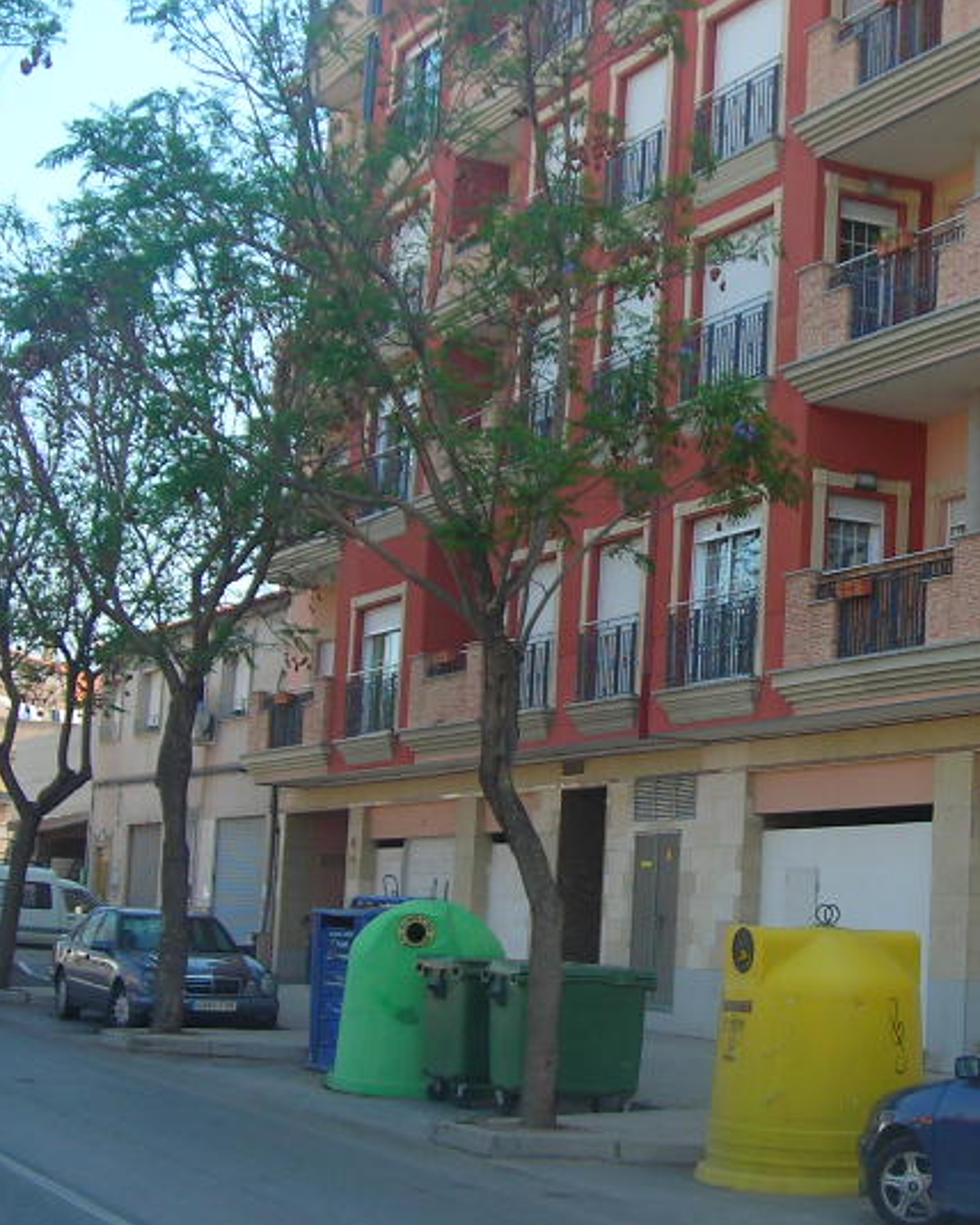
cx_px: 785
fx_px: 2574
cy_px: 508
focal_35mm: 71
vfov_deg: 26.7
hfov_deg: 21.3
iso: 50
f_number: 3.2
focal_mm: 6.3
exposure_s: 1/229
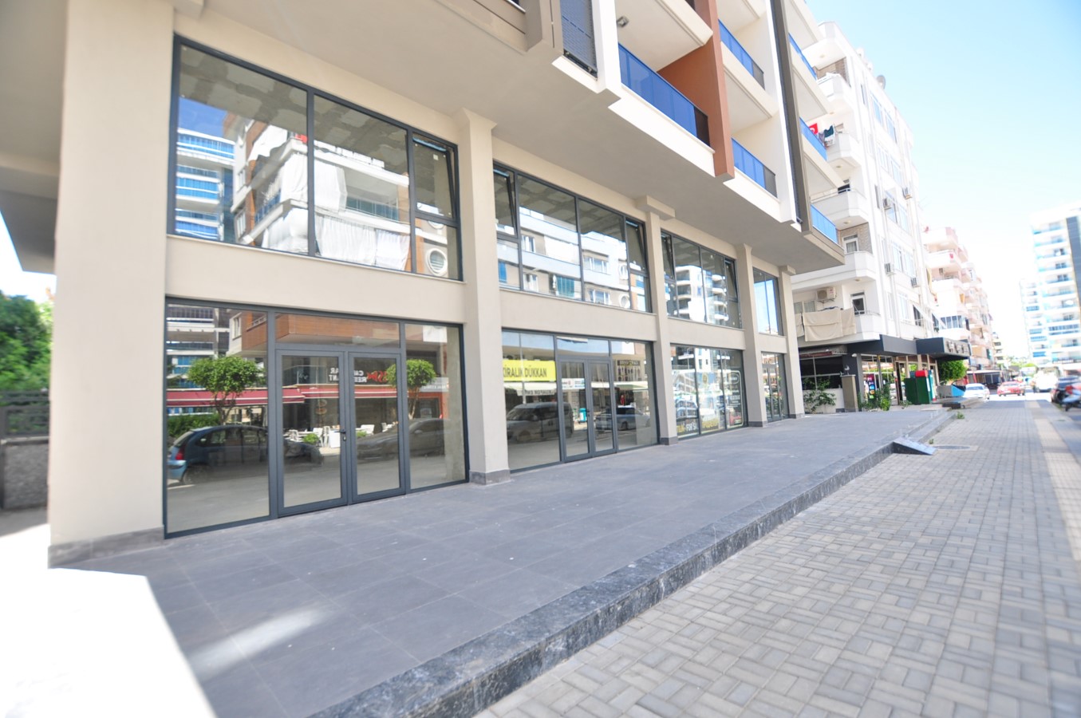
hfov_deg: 100.5
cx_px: 540
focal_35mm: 15
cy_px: 359
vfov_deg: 77.2
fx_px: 450
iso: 200
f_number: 4
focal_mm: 10
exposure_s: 1/250
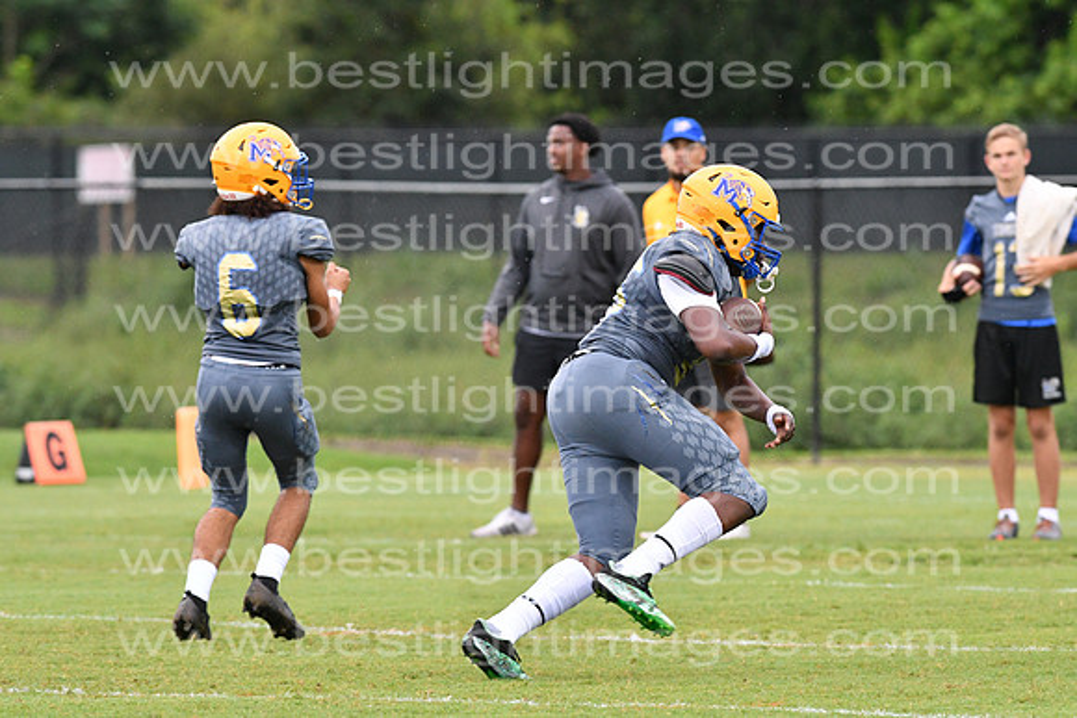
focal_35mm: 450
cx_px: 538
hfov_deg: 4.6
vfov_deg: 3.1
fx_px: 13465
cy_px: 359
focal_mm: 300
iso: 3600
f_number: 5.6
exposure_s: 1/1000
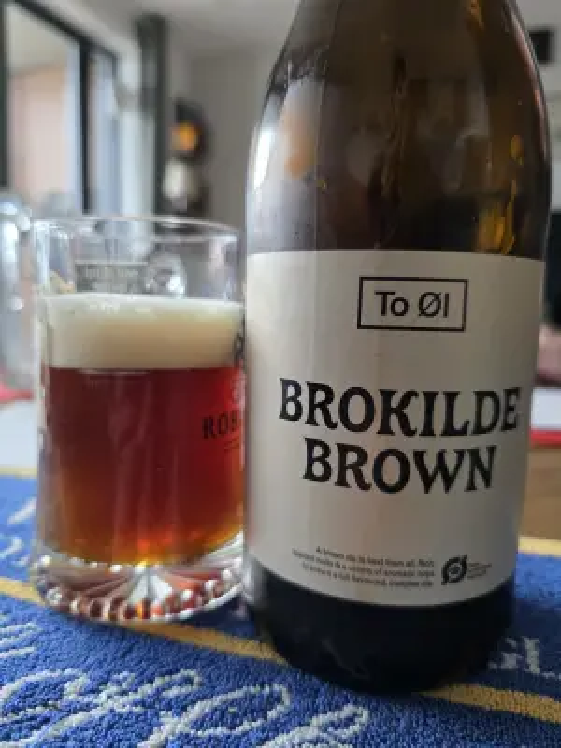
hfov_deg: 58.9
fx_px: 497
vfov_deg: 73.9
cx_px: 280
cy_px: 374
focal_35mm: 23
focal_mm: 6.3
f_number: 1.7
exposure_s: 1/100
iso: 320
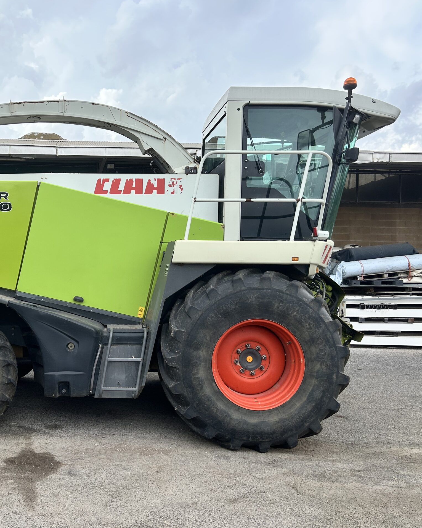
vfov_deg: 52.8
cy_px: 264
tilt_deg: -0.4
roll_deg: -1.1
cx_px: 84
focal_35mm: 34
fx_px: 531
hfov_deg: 41.5
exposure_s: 1/1395
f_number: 1.5
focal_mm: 5.7
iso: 50
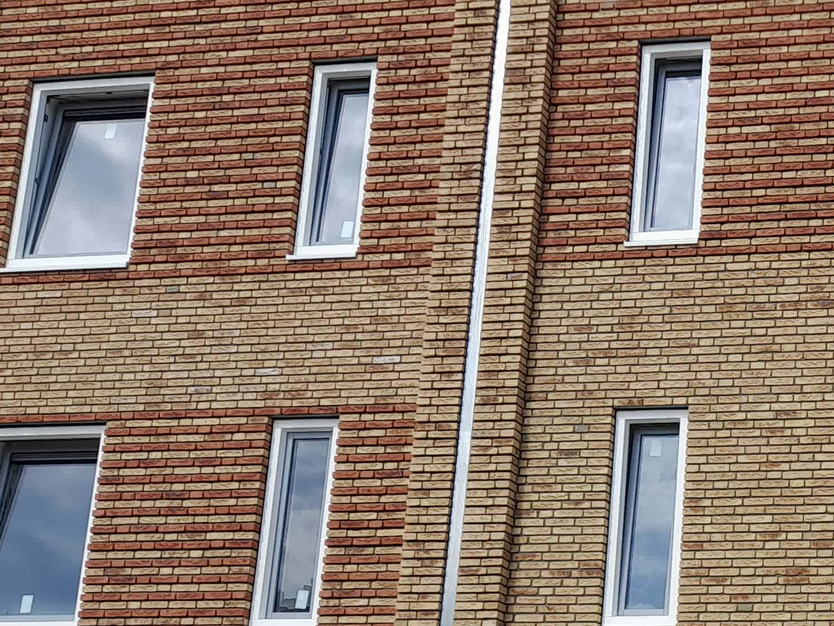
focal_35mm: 68
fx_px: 1638
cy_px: 558
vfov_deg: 21.2
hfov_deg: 26.1
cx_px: 947
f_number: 2
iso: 20
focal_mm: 4.6
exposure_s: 1/637
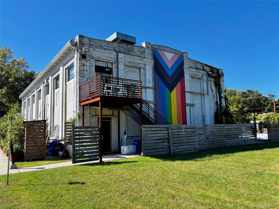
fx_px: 210
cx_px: 140
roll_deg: +1.1
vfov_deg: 53.1
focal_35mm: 26
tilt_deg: +6.2
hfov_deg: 67.3
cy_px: 104
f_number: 1.6
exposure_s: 1/1543
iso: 50
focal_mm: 5.96
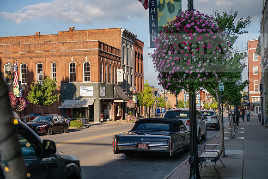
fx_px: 417
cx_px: 134
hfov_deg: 35.6
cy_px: 90
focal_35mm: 56
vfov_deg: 24.2
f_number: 4
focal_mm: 56
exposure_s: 1/640
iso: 100
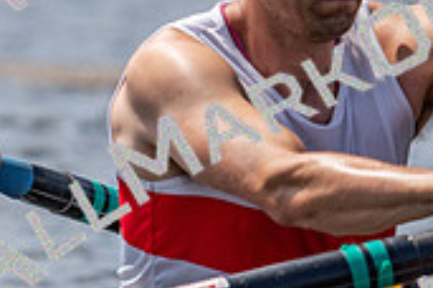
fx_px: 11401
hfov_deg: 2.2
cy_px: 95
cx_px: -271
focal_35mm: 948
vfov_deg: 1.5
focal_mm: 280
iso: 250
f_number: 5.6
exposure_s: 1/2000
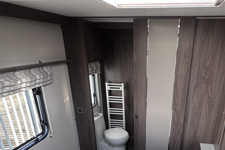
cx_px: 142
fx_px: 200
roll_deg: -1.1
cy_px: 153
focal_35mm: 32
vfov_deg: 36.6
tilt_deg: -26.9
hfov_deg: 57.9
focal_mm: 2.22
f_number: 2.2
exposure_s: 1/99
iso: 80
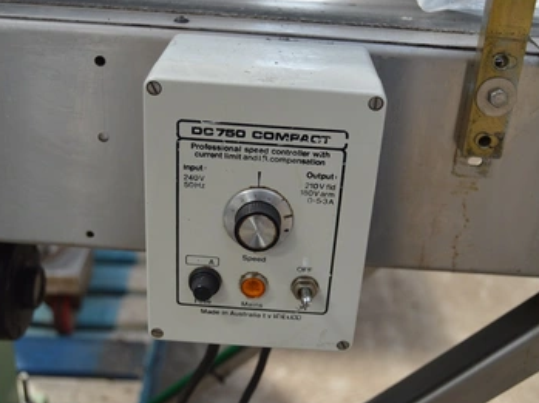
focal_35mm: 43
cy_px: 199
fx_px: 669
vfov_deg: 33.5
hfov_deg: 43.9
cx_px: 276
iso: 400
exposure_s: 1/80
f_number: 4.2
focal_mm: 26
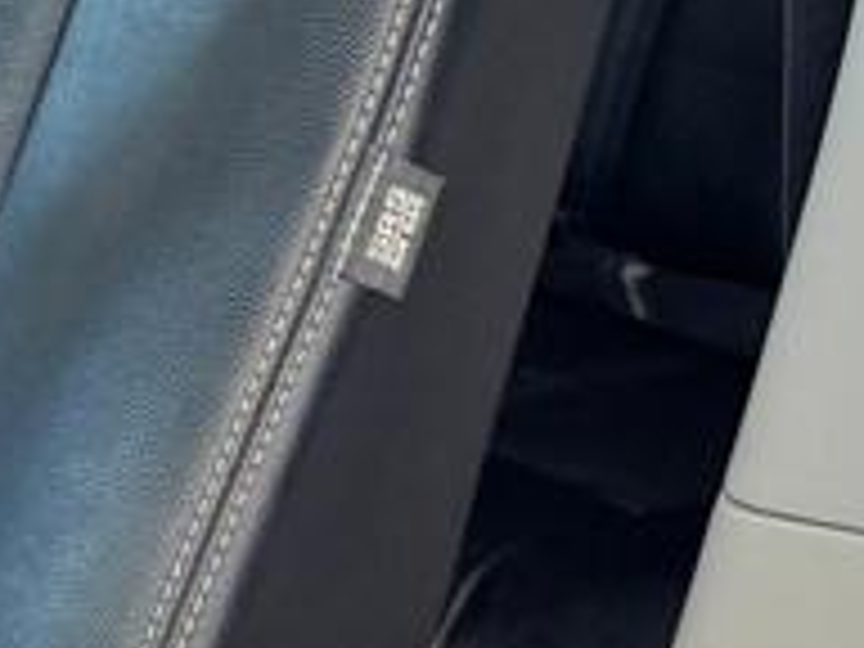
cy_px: 572
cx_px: -814
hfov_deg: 11.3
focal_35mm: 160
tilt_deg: -30.7
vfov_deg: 9.2
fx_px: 3994
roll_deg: -1.0
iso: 100
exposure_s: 1/120
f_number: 1.78
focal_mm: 6.76
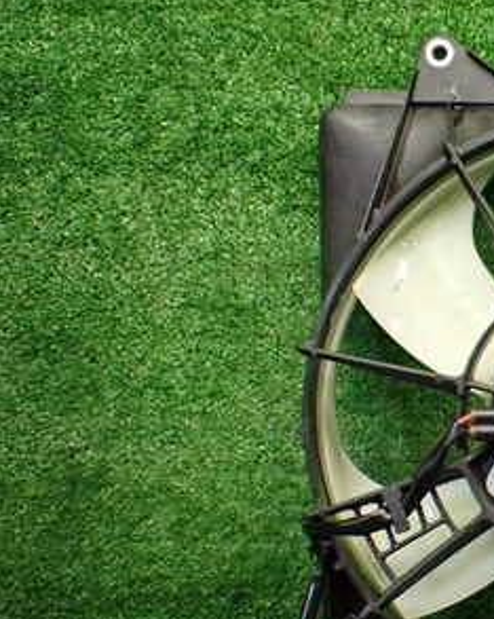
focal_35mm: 60
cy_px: 399
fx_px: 1098
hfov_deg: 22.8
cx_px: 631
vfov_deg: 31.3
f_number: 2.3
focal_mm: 5.4
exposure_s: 1/125
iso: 640
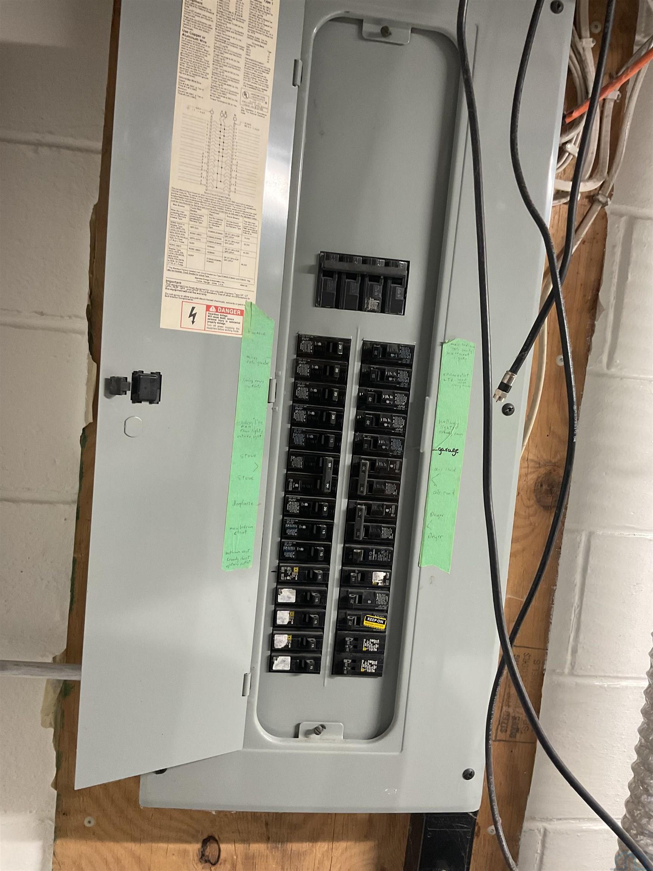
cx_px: 326
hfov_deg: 48.2
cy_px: 436
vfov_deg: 61.7
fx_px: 729
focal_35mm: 29
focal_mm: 3
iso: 125
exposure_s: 1/60
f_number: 1.8
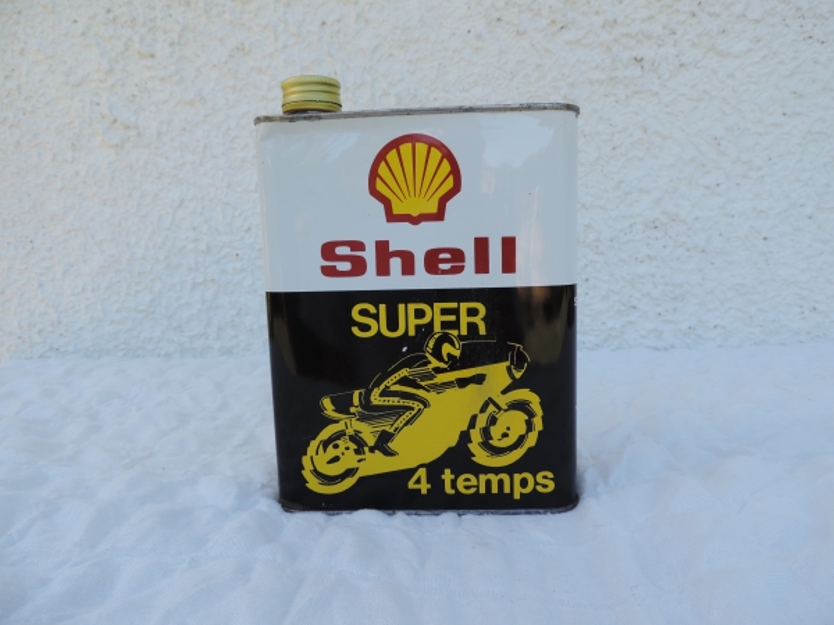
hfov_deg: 71.6
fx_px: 578
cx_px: 417
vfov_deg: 56.8
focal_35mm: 24
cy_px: 312
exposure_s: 1/250
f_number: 3
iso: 80
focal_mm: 4.3
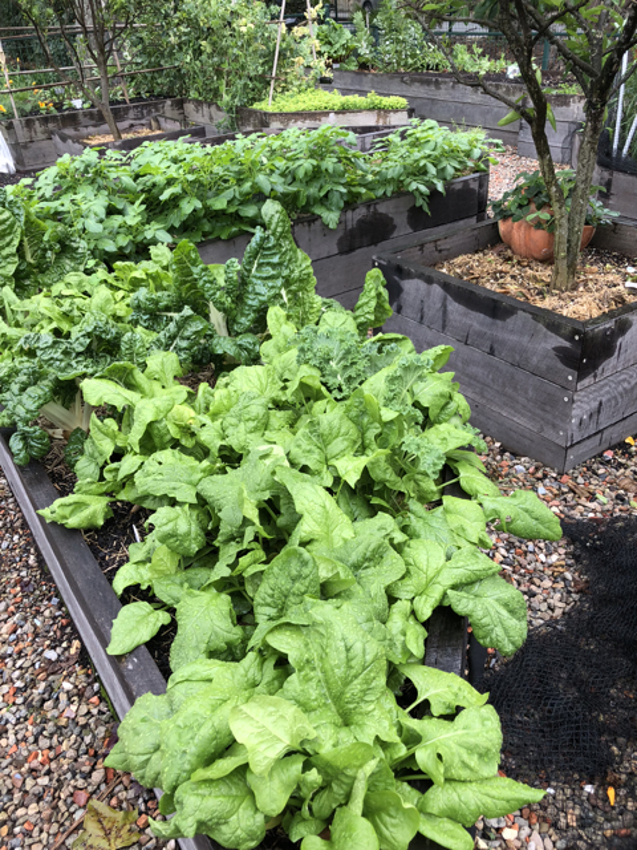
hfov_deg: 49.7
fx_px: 687
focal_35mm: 28
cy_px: 425
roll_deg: +4.0
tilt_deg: -31.2
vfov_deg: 63.4
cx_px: 318
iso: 20
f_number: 1.8
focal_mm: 3.99
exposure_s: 1/250
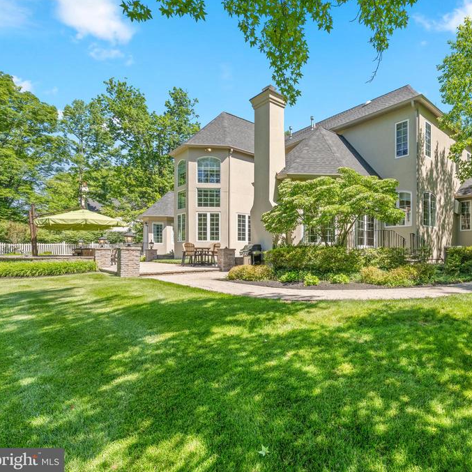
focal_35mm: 18
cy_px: 235
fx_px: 278
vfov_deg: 80.7
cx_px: 344
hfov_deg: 75.9
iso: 500
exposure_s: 1/125
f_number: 9
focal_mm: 14
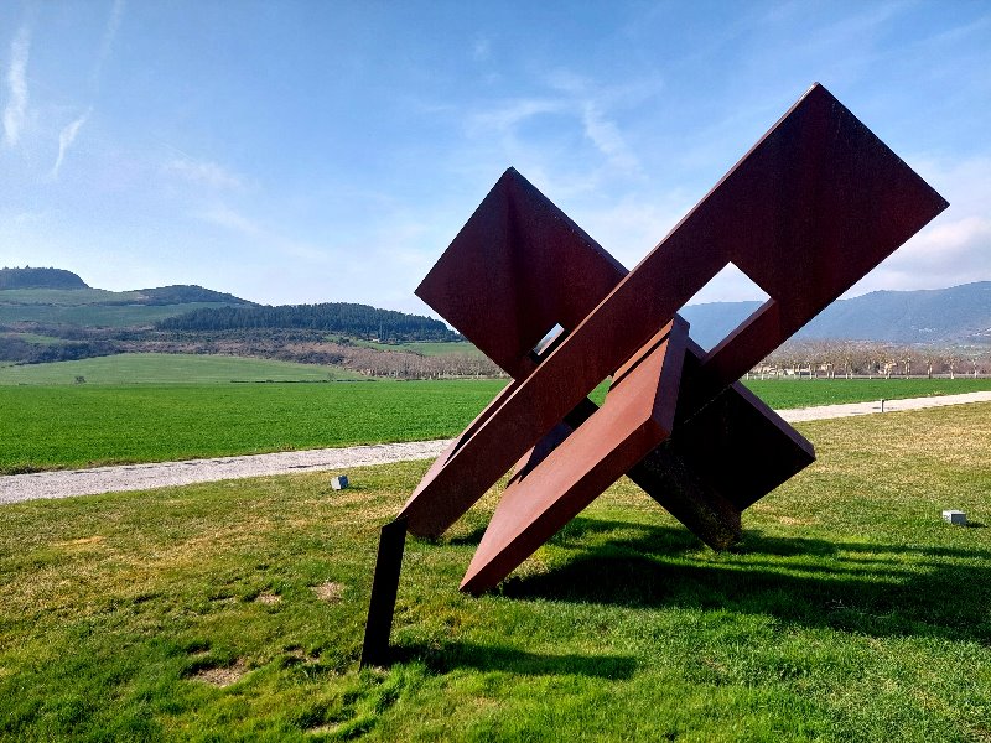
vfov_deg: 54.9
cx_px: 496
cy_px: 372
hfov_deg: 69.4
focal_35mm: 25
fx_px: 716
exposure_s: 1/1247
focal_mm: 5.23
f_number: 1.8
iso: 40
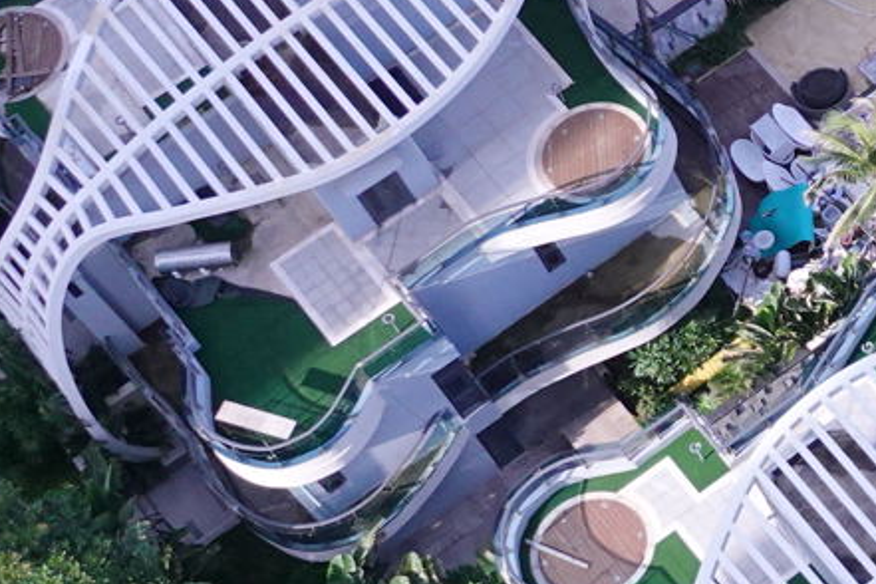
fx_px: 2822
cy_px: 439
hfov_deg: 15.4
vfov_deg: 11.8
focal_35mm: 116
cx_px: 1530
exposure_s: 1/4000
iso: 640
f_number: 2.8
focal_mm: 10.8
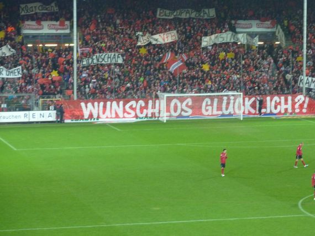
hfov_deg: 13.4
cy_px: 118
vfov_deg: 10.1
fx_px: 1337
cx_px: 158
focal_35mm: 147
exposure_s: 1/60
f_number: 4.5
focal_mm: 24.1
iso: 400
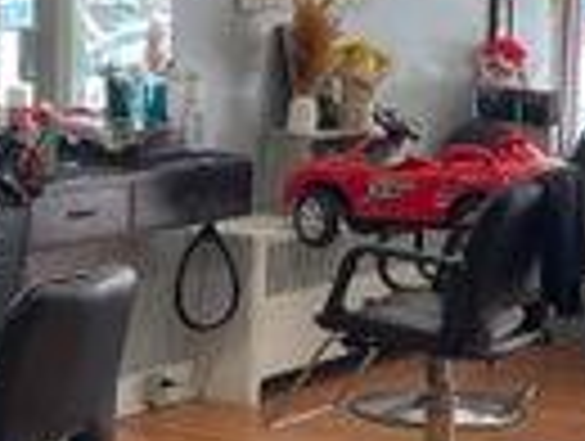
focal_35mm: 128
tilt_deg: -6.8
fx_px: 2167
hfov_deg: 15.0
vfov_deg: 11.6
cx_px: -68
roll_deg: +0.3
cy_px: 216
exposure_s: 1/120
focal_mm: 4.2
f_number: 1.6
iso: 80
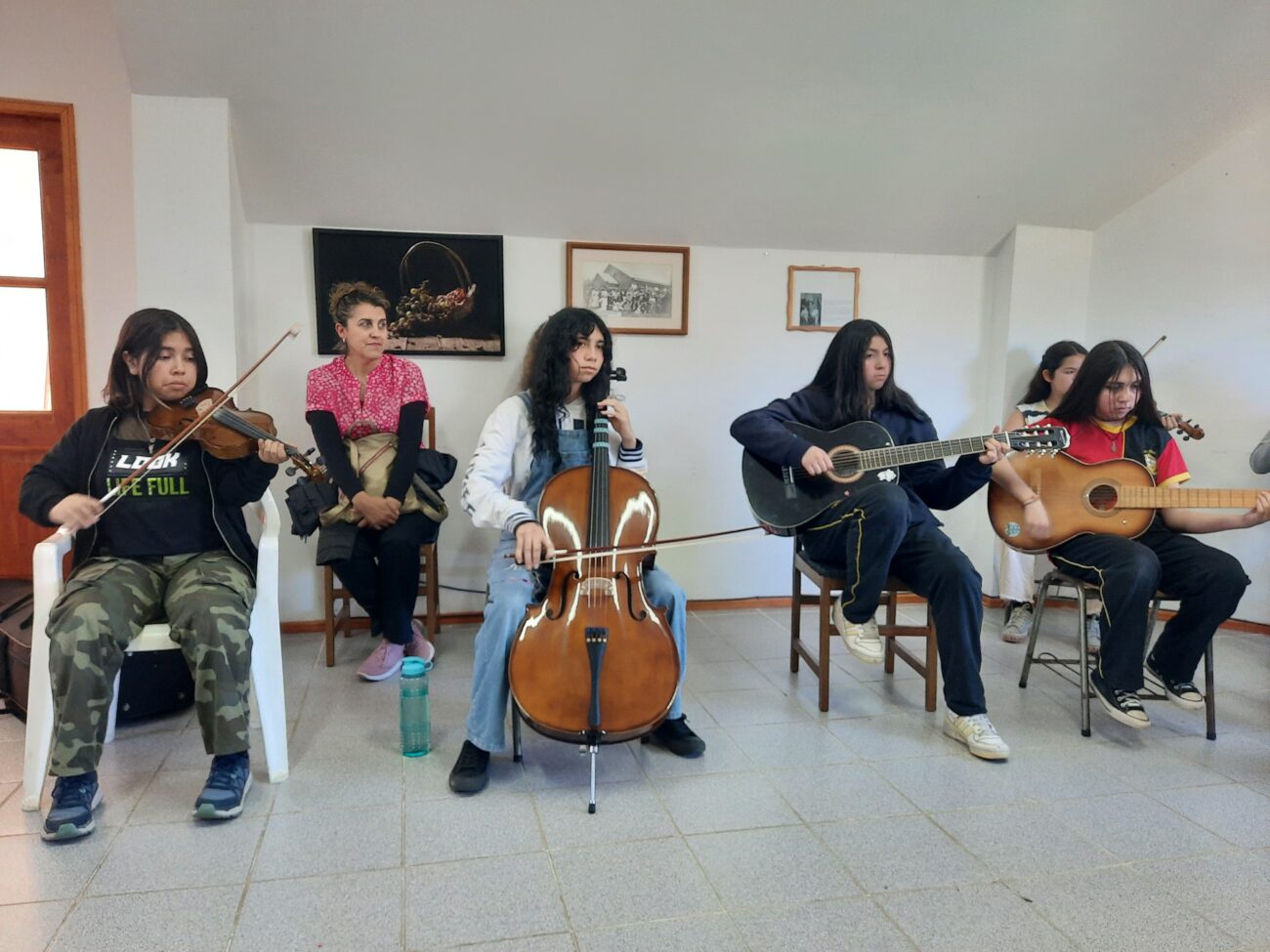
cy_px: 476
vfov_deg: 54.9
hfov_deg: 69.4
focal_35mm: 25
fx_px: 917
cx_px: 635
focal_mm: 4.6
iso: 320
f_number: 2
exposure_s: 1/33
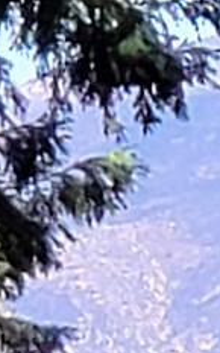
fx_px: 2331
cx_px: 417
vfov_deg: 8.6
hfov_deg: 5.3
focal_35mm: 243
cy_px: 313
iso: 32
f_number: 2.4
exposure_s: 1/538
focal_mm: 6
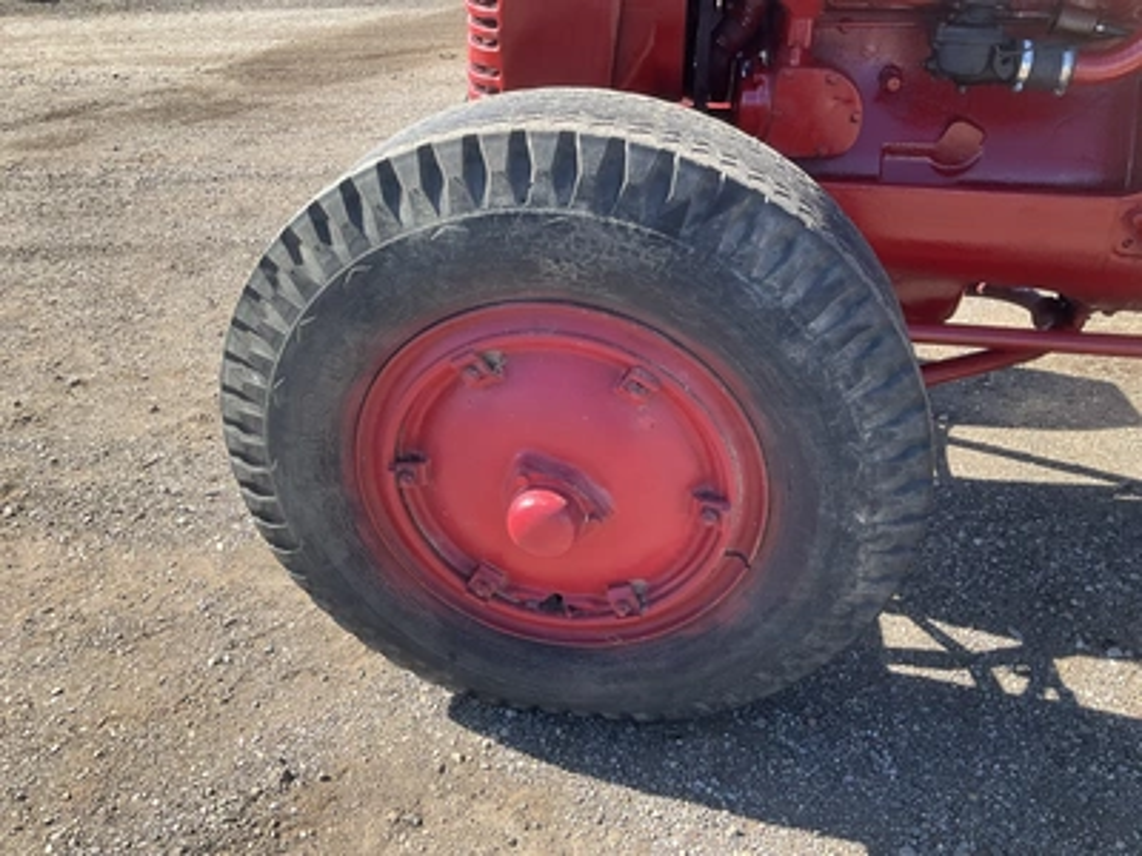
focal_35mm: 29
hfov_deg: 61.7
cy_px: 428
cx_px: 571
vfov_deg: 48.2
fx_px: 957
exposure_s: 1/415
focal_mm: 3
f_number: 1.8
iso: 25
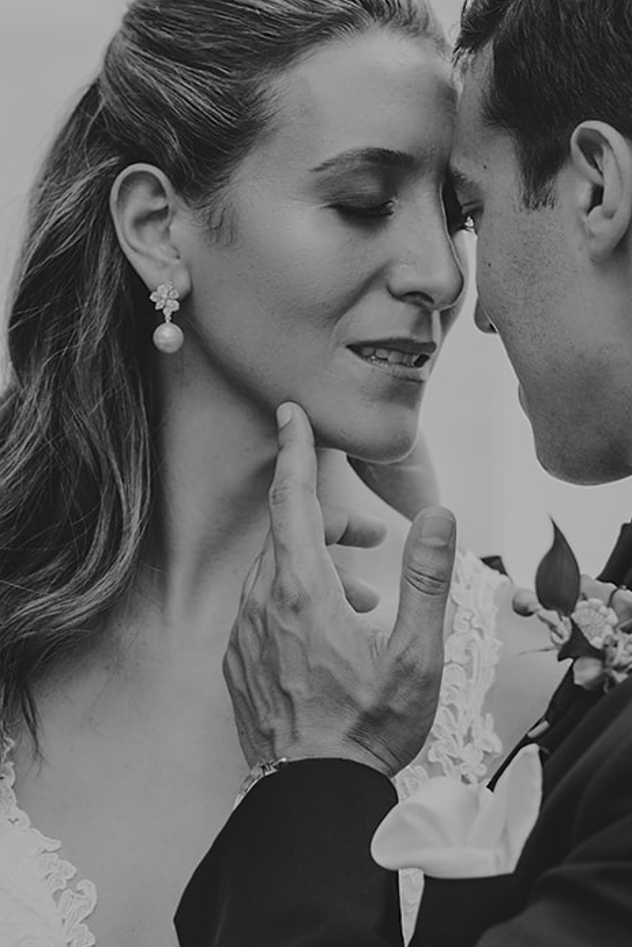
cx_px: 376
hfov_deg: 11.9
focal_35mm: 115
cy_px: 508
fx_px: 3028
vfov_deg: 17.8
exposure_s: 1/320
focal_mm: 50
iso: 200
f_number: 2.8
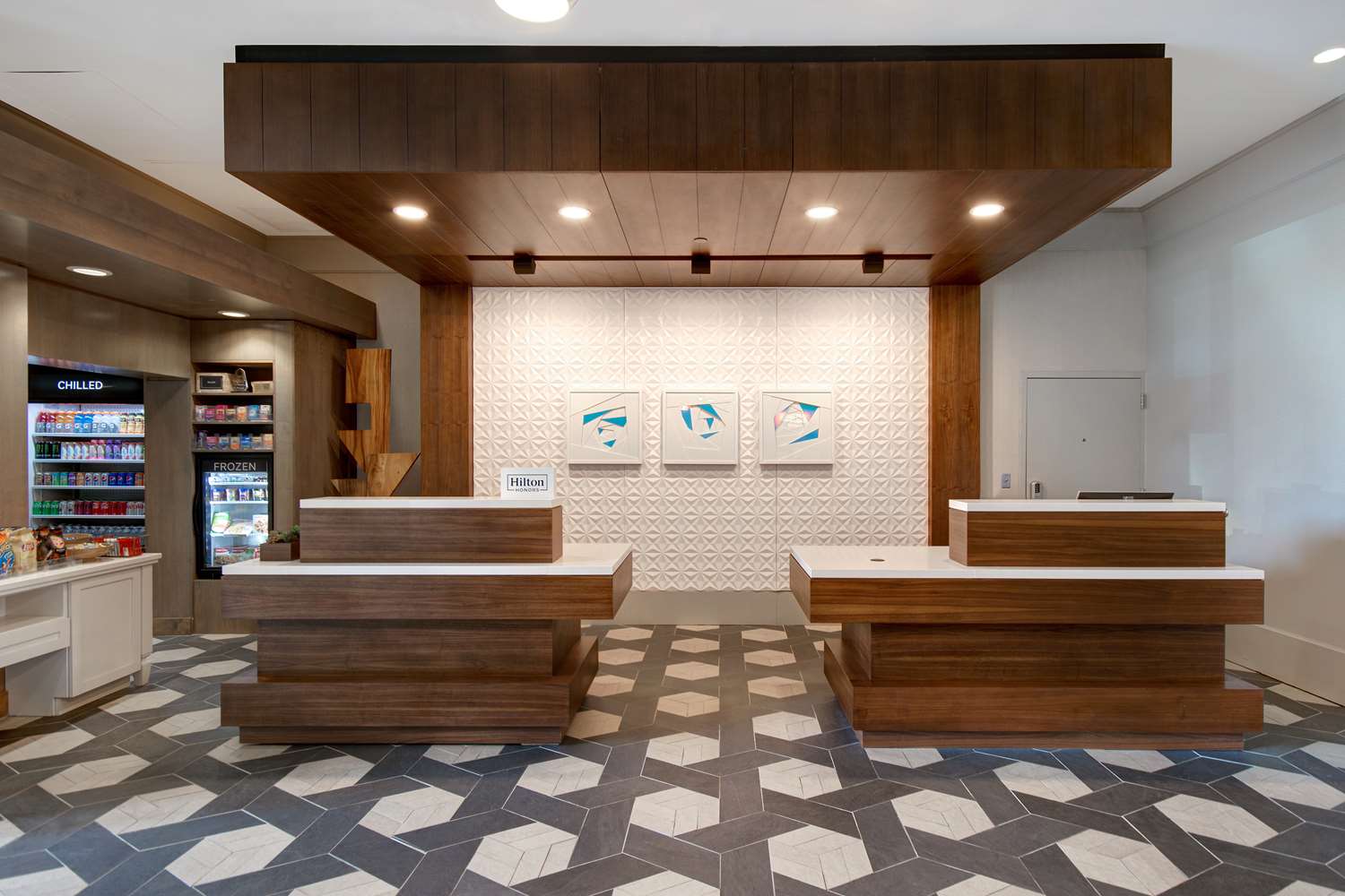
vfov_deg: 67.4
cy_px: 448
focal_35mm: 18
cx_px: 672
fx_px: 672
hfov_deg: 90.0
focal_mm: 12
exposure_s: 1/10
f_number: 7.1
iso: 250
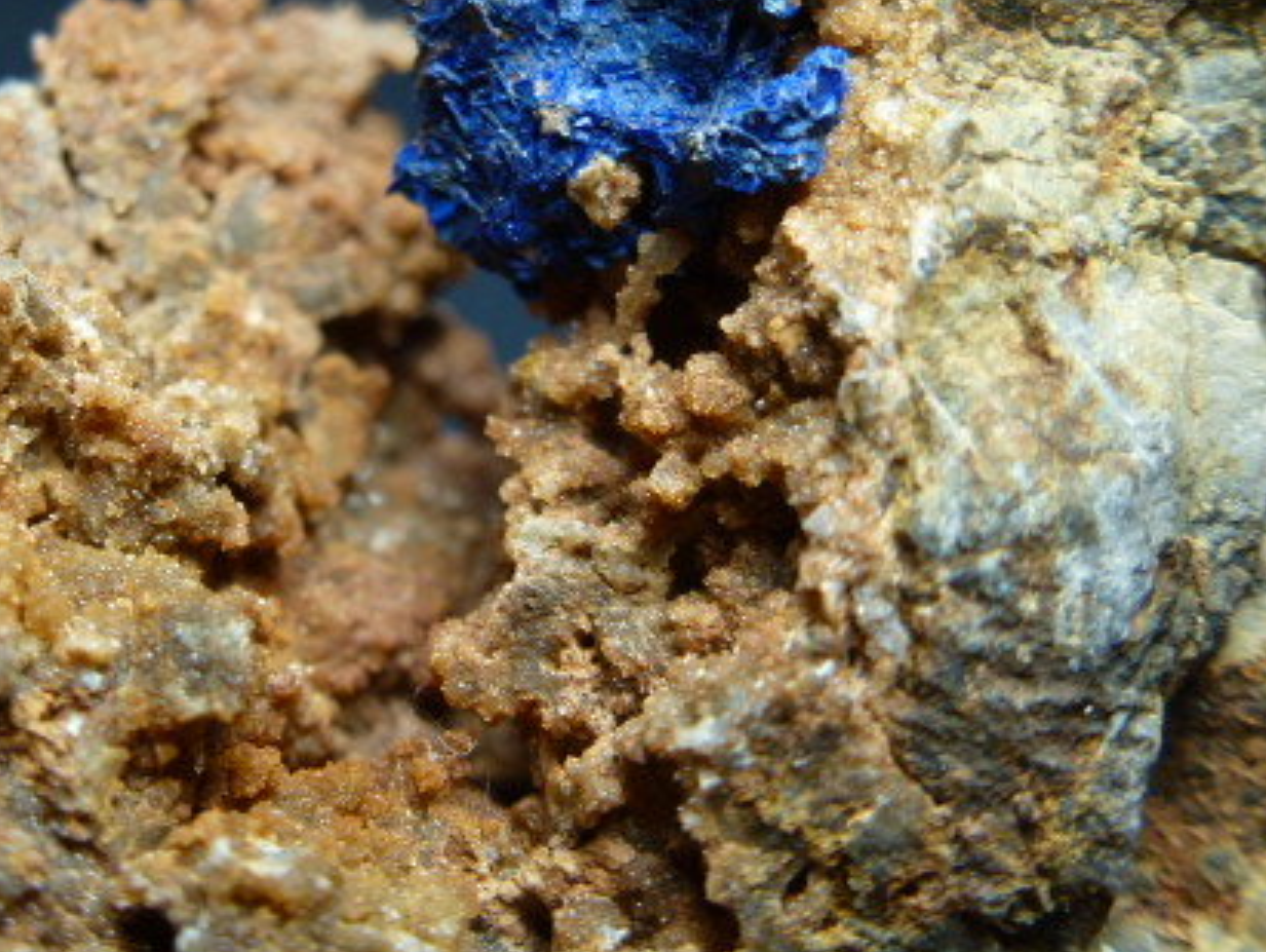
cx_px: 382
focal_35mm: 70
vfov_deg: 20.9
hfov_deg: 27.5
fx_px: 2562
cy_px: 265
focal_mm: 8
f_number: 4
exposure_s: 1/80
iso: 125
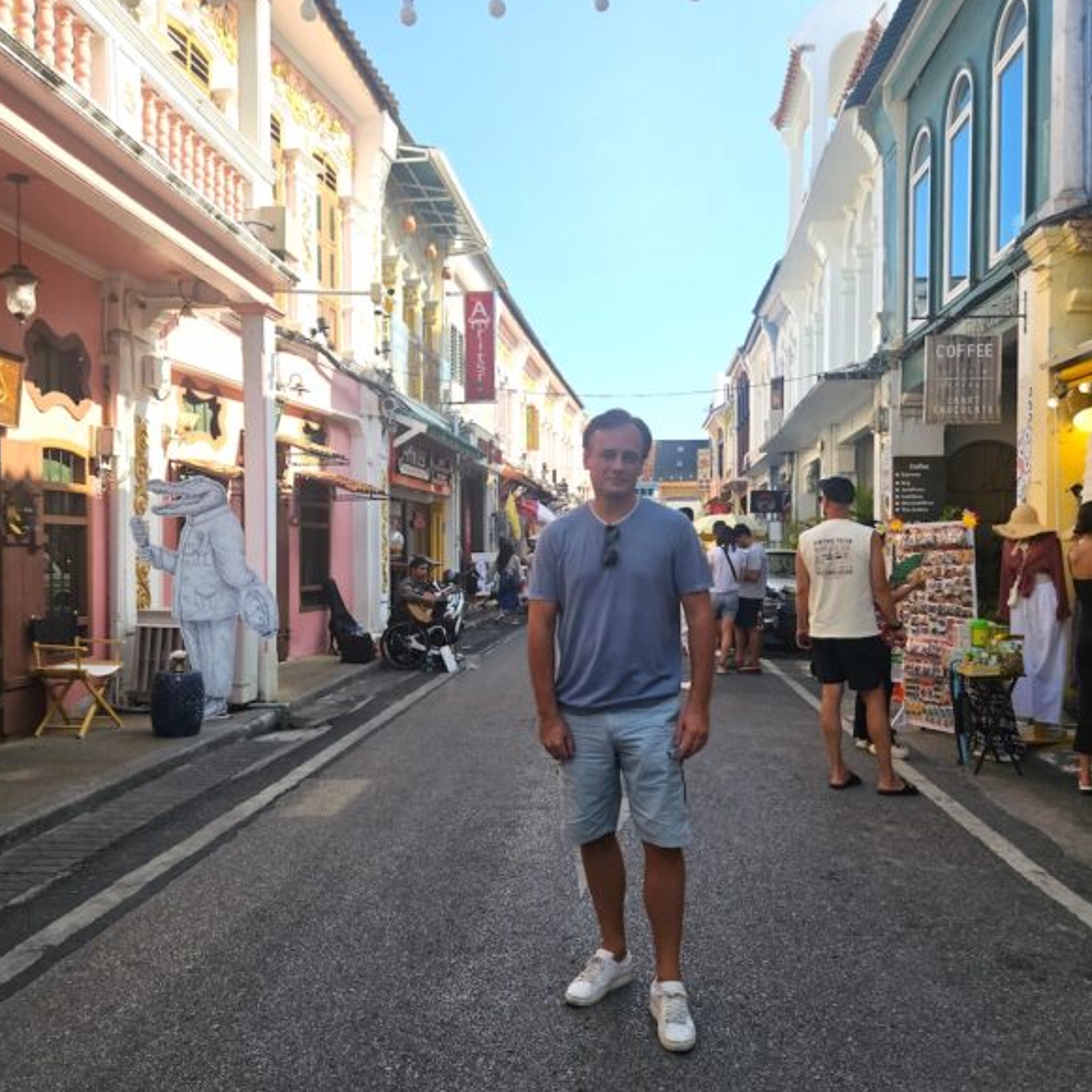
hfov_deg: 57.3
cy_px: 545
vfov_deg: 57.3
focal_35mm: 28
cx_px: 543
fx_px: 999
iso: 40
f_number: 1.8
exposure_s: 1/1332
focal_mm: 5.4
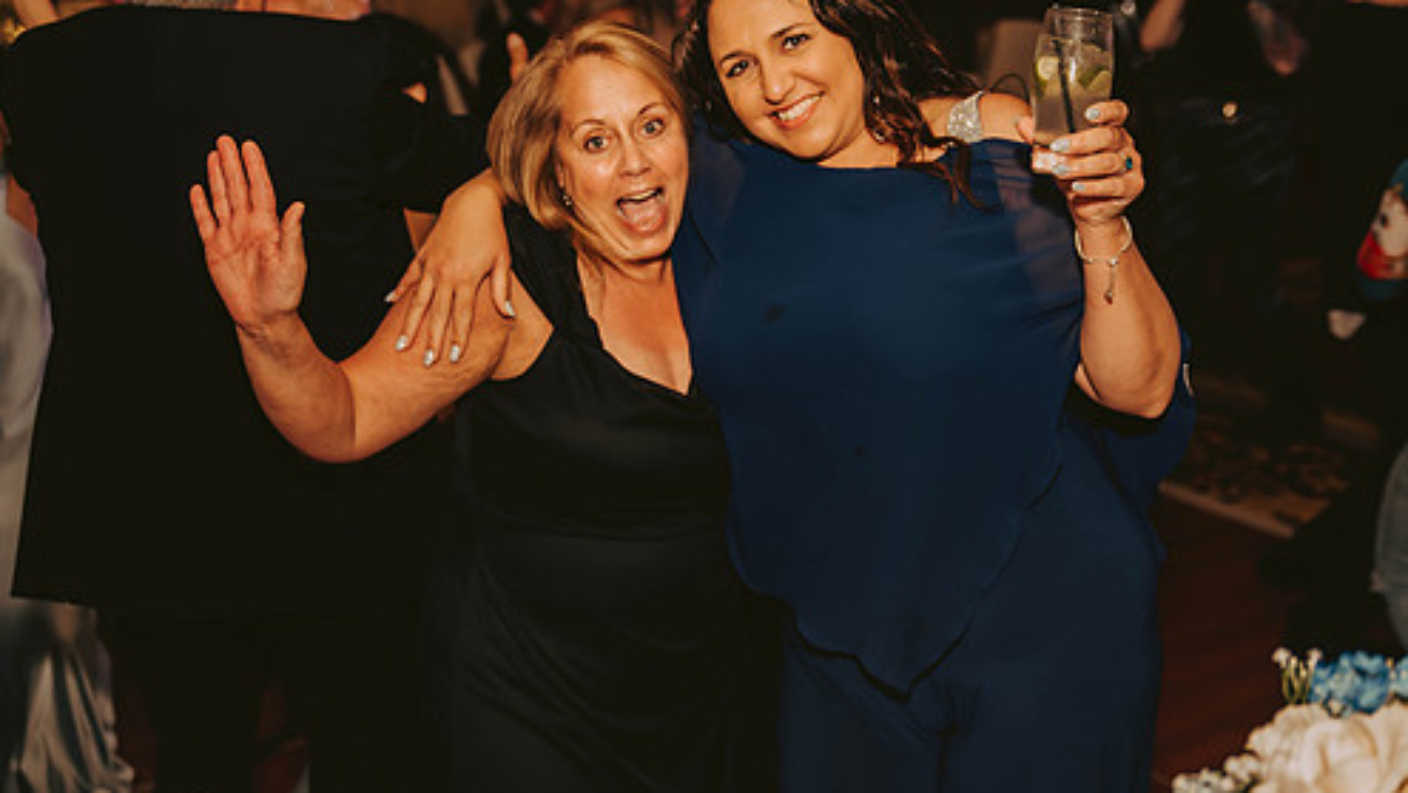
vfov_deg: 22.2
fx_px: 2017
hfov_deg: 38.4
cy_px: 314
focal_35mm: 54
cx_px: 777
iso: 500
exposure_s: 1/60
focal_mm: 44
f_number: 2.8
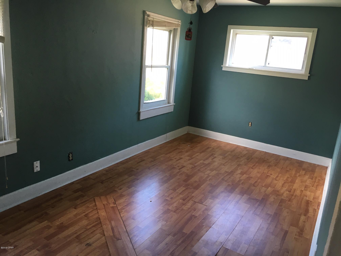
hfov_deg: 61.7
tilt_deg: -14.0
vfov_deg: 48.2
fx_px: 286
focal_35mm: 29
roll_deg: -4.9
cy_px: 128
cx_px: 170
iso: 25
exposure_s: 1/30
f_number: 2.2
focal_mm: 4.15
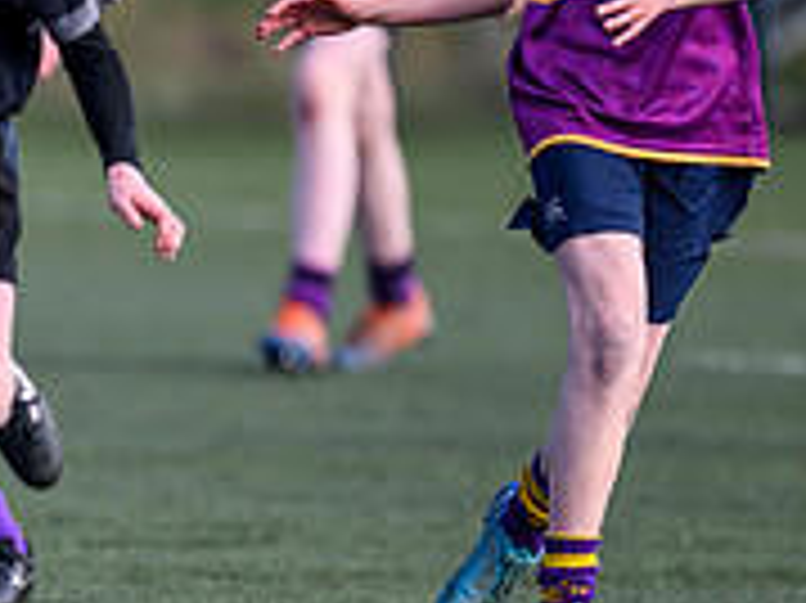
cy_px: 164
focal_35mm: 1249
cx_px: -468
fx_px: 29062
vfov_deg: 1.2
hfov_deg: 1.6
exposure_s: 1/3200
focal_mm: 400
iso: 500
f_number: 3.2
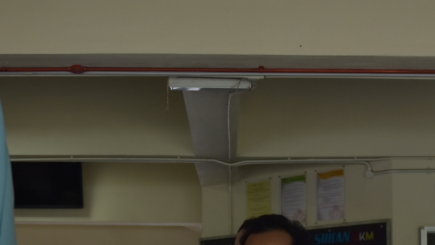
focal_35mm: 73
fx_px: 842
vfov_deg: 16.1
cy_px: 270
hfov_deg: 28.8
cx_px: 283
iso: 500
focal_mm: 24
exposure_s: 1/200
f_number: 2.8
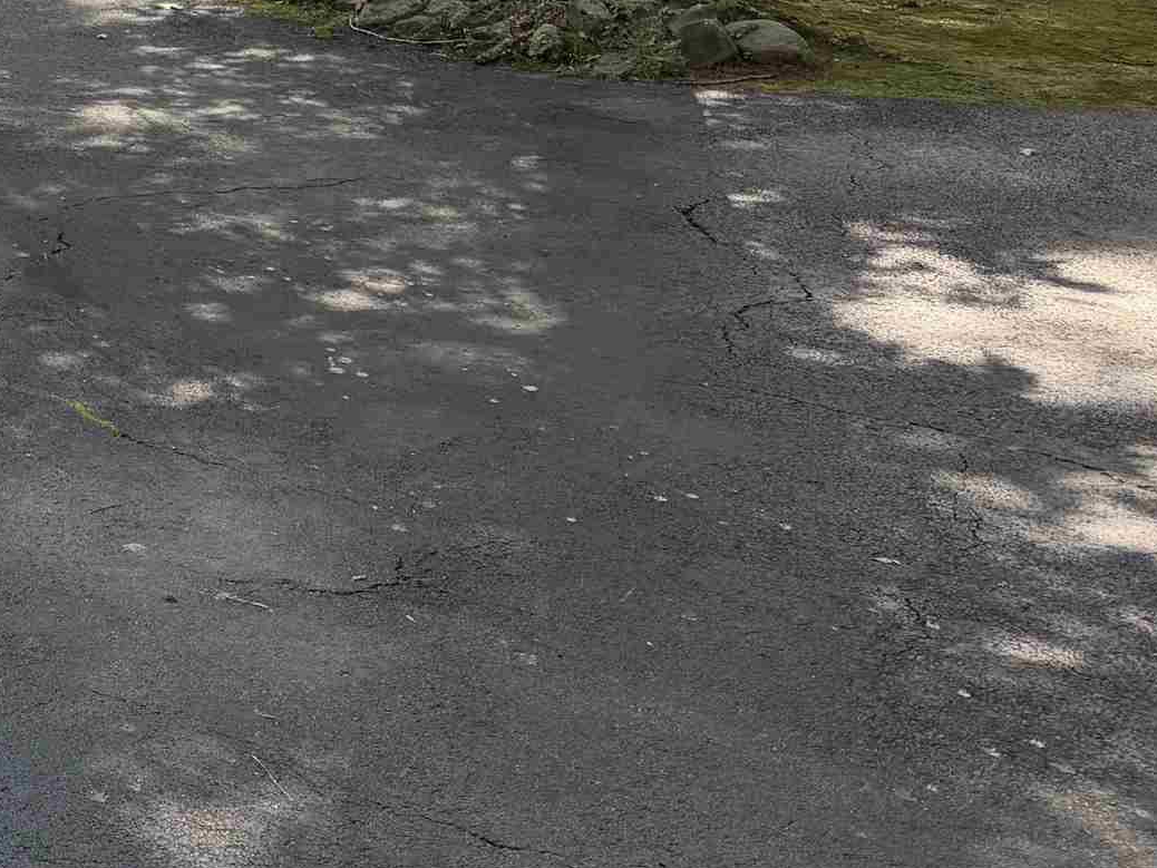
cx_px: -469
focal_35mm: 71
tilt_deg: -2.2
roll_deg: +1.1
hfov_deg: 23.2
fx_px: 2374
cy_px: -259
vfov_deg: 19.2
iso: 100
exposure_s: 1/878
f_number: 1.78
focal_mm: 6.76
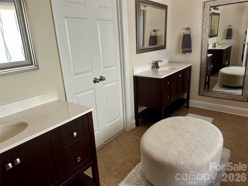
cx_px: 124
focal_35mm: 24
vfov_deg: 56.8
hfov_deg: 71.6
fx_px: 172
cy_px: 93
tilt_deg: -16.5
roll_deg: +3.0
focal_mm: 6.86
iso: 250
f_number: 1.78
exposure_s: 1/64
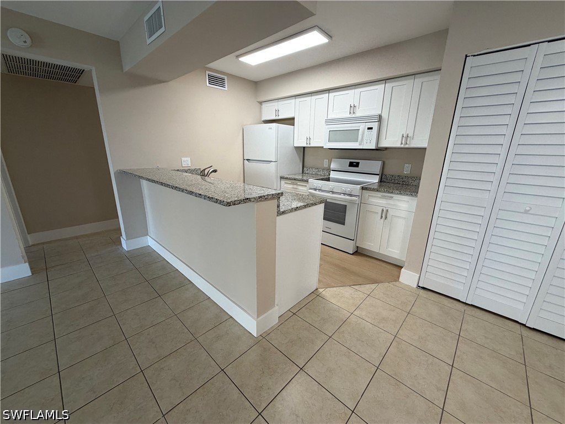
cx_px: 282
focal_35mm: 14
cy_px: 212
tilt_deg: -15.7
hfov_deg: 102.1
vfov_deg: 85.7
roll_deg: -0.9
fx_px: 229
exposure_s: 1/120
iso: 160
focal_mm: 2.22
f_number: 2.2
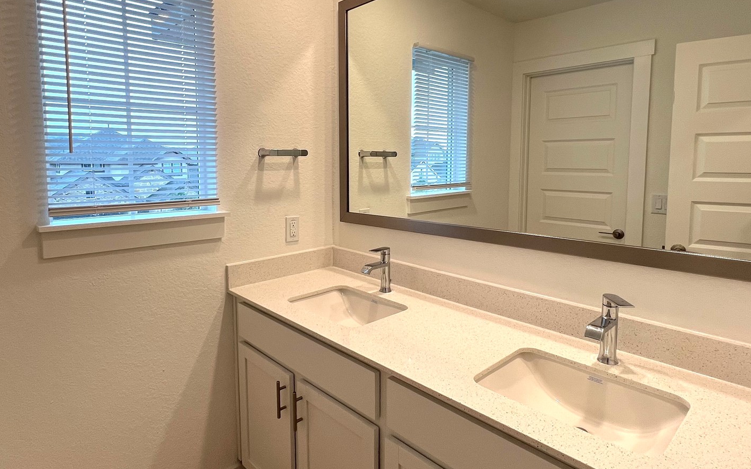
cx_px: 356
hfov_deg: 85.0
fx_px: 409
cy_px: 198
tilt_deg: -4.7
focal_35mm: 20
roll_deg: +0.4
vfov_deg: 59.4
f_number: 1.8
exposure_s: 1/120
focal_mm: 1.57
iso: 50
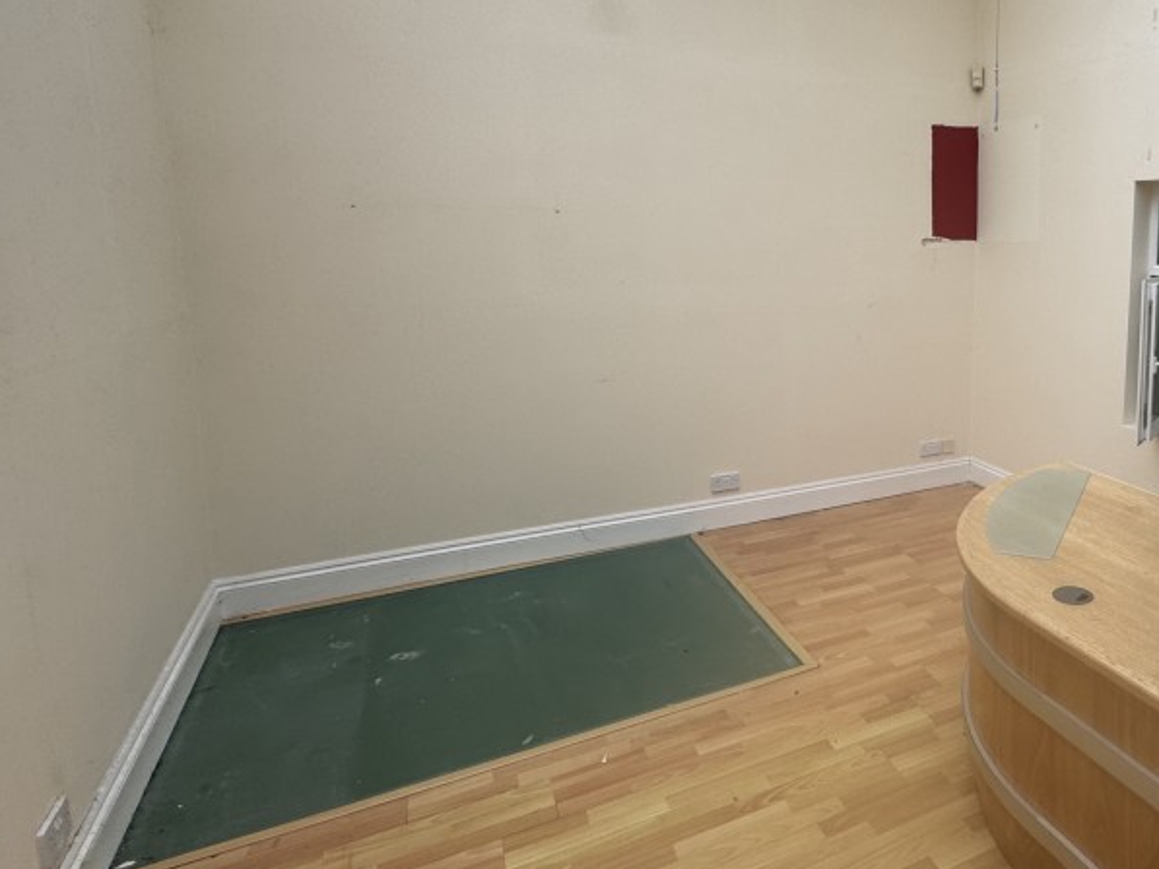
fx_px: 804
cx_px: 973
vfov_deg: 56.3
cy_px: 339
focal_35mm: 24
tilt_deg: -5.4
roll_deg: +0.1
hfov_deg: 63.5
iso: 40
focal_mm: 2.22
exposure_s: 1/245
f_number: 2.2
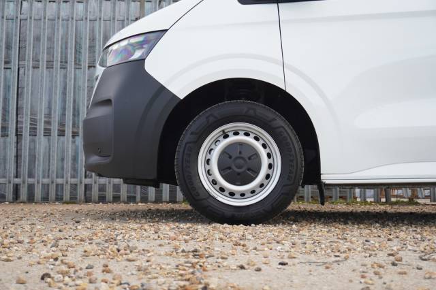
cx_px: 218
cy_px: 145
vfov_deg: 27.2
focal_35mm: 50
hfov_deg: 40.0
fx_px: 599
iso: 320
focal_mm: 33
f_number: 5
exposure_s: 1/160
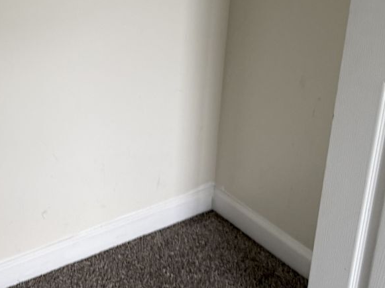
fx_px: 689
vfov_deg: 23.0
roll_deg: +0.5
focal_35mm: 62
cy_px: 31
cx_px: 24
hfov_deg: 29.6
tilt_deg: -21.0
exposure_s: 1/74
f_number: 1.78
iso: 200
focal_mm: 6.76
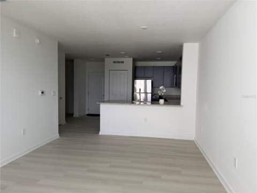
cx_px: 128
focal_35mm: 24
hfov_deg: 71.6
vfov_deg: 56.8
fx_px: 178
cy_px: 96
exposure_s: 1/268
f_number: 1.78
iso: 64
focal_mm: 6.76
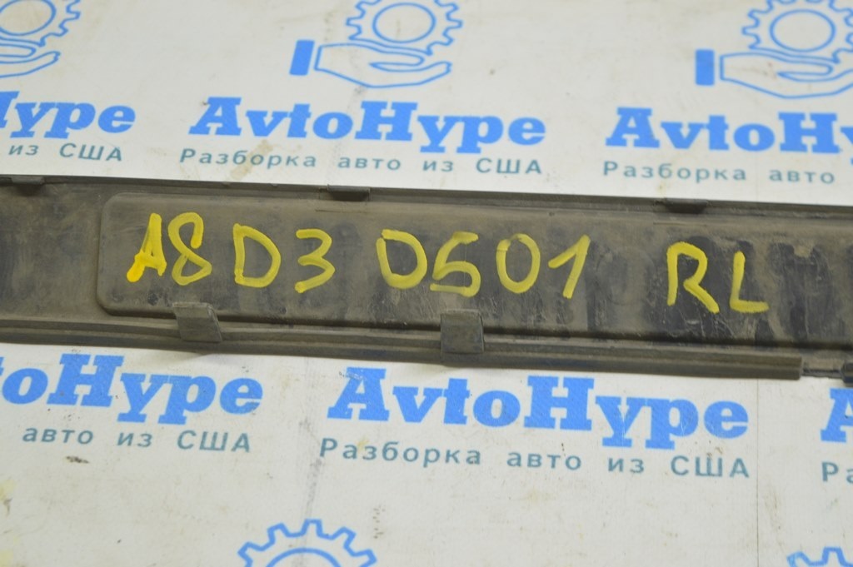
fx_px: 1705
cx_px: 426
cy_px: 284
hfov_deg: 28.1
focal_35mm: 72
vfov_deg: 18.9
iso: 400
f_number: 5.6
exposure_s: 1/20
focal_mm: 48
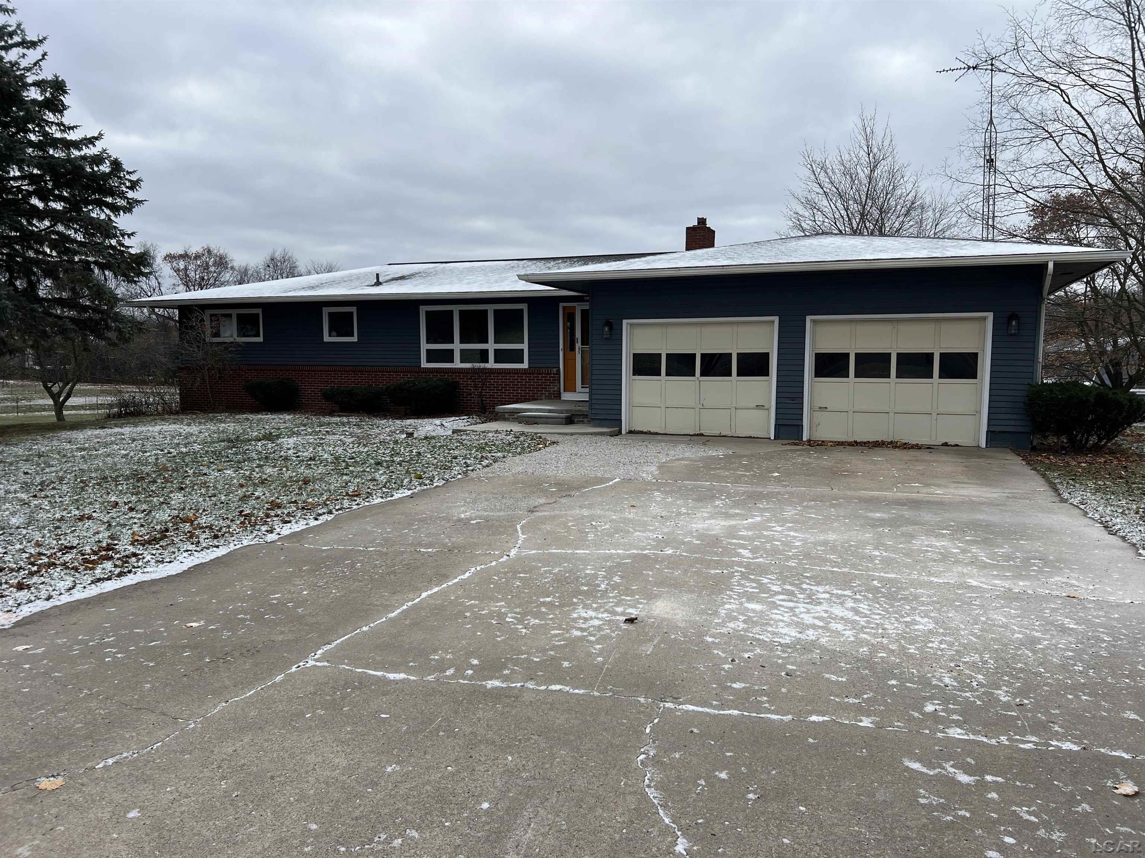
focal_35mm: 26
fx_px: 860
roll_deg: +0.5
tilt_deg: -5.5
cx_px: 572
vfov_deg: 53.1
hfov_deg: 67.3
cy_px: 429
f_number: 1.5
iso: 50
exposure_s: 1/1901
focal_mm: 5.7
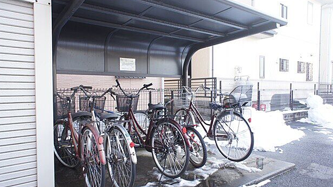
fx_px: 230
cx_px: 165
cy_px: 98
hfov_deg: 71.9
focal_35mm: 26
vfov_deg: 44.4
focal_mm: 16
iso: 200
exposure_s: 1/50
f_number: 4
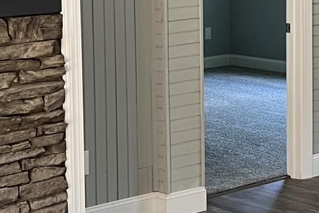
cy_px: 35
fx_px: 1081
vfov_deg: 11.2
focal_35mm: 122
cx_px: 248
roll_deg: +0.0
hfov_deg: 16.7
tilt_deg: -5.4
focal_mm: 5.7
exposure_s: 1/83
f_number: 1.5
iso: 125
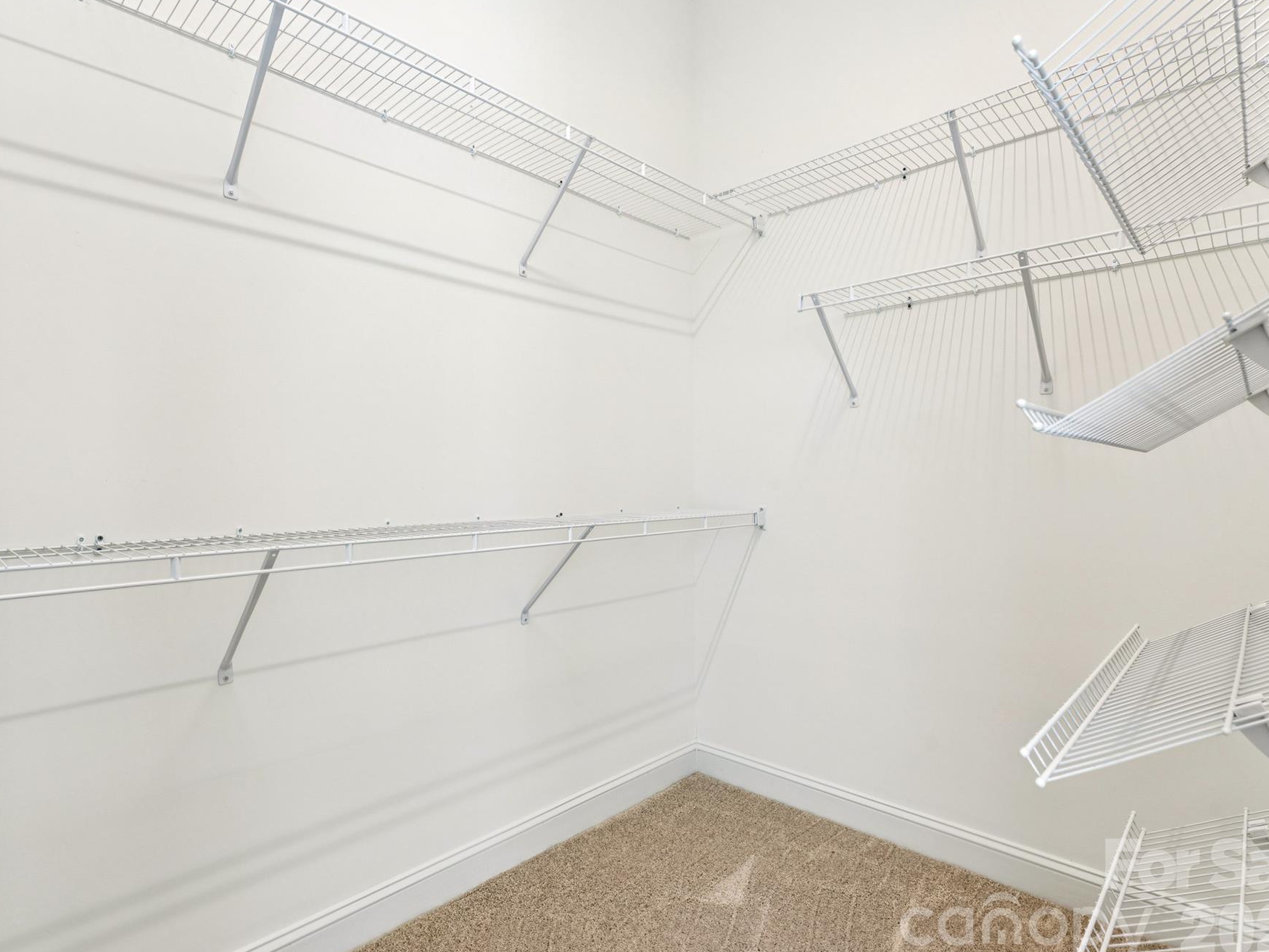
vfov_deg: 70.3
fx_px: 676
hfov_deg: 86.2
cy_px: 486
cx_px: 594
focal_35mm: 18
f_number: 9
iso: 100
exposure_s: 1/15
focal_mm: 16.4
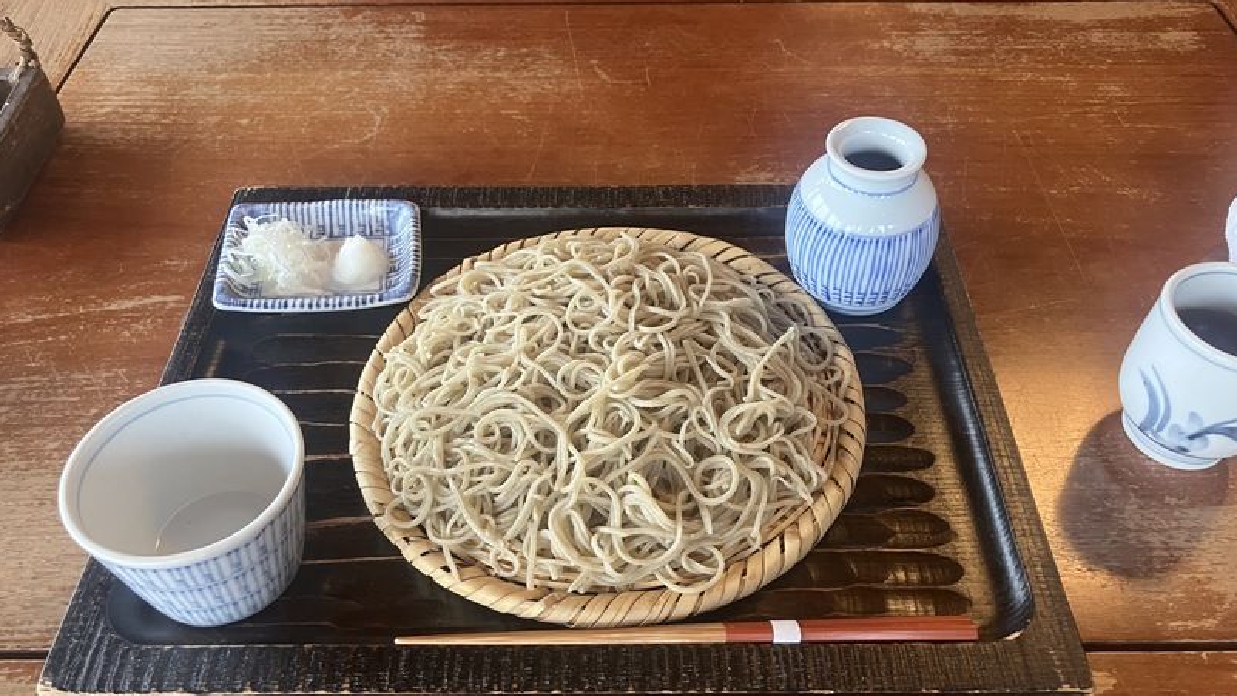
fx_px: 1017
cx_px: 622
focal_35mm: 31
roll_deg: +1.3
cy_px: 334
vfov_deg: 37.8
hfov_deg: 62.6
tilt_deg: -44.6
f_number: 1.8
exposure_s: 1/60
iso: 250
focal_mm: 3.99
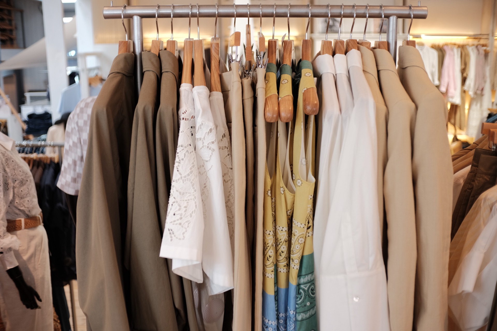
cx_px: 248
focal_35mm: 38
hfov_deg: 50.7
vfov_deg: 35.1
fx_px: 525
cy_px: 166
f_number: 1.8
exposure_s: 1/125
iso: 200
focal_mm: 25
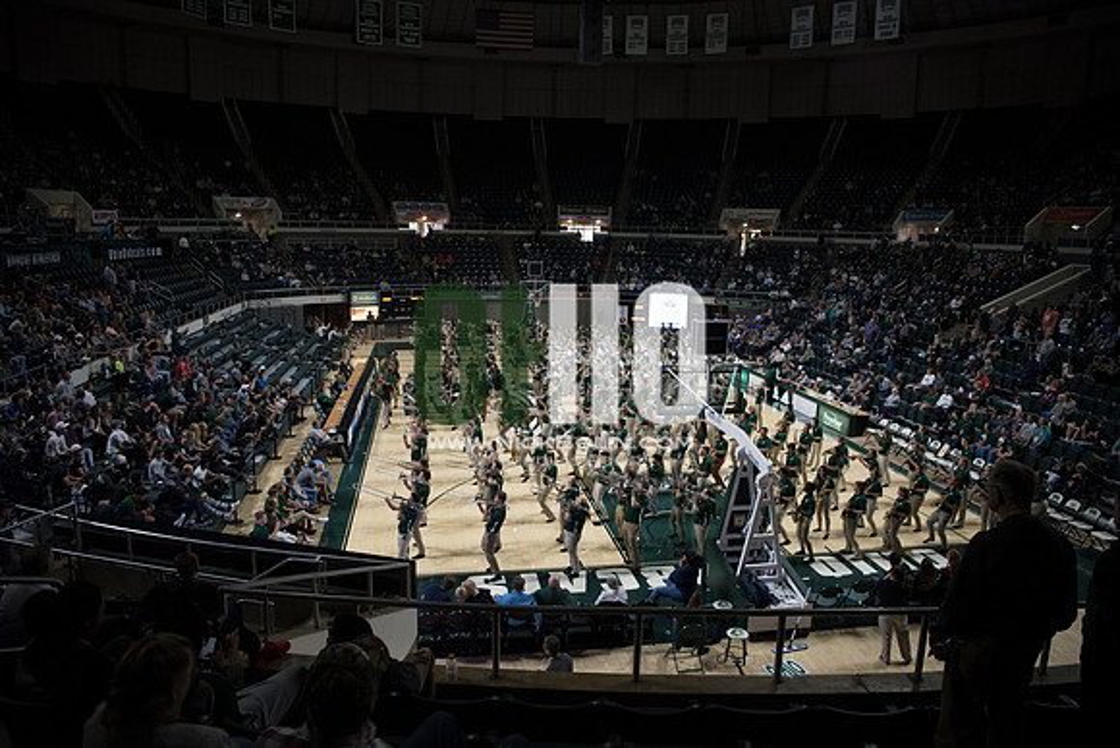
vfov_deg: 53.2
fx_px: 747
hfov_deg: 73.7
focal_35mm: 24
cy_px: 374
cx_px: 560
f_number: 2.8
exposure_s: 1/1000
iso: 2000
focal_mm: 24
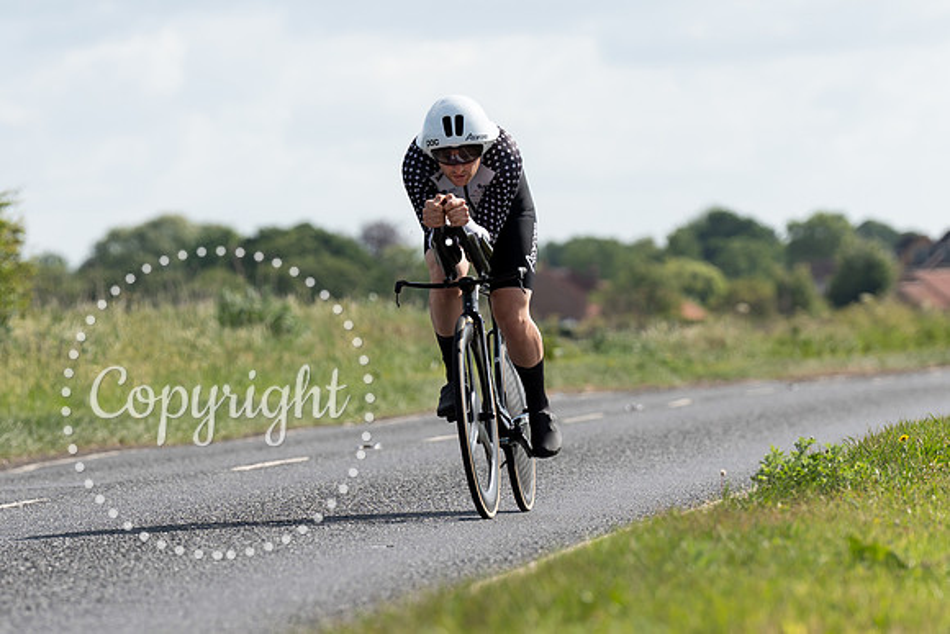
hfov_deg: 7.0
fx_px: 7754
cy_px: 365
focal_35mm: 294
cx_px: 502
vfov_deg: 4.7
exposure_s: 1/1000
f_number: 4
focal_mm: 163
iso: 100
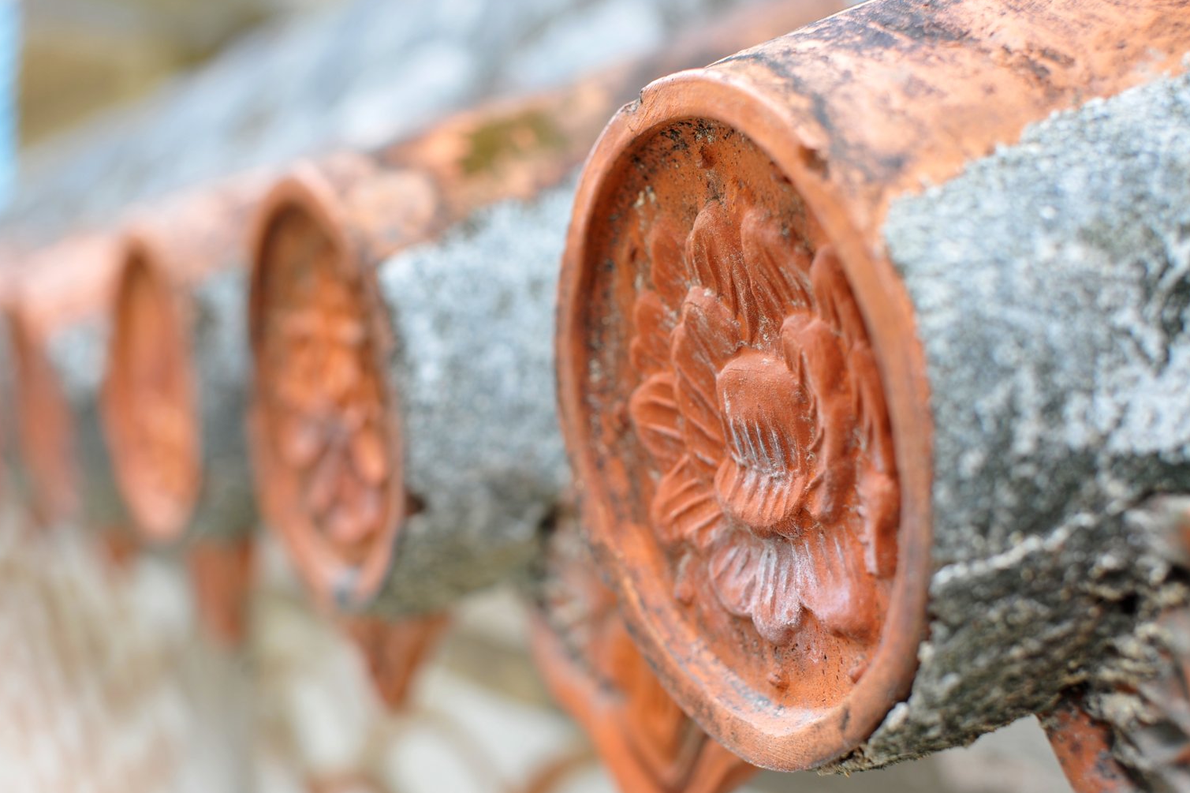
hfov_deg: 37.5
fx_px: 1751
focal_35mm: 53
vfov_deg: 25.5
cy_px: 410
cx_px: 569
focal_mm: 50
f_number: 4
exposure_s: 1/60
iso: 200
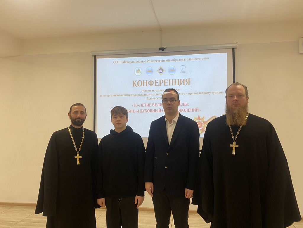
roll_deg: +0.3
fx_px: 228
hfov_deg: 67.3
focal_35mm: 26
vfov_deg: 53.1
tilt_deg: +2.1
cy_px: 114
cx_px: 152
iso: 64
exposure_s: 1/50
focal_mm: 4.25
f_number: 1.8
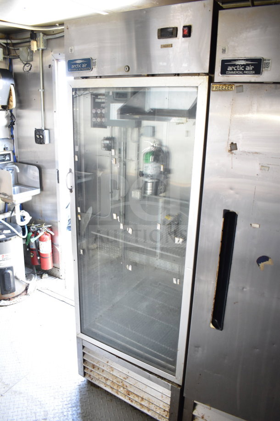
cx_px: 140
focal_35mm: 27
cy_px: 210
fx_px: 315
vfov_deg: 67.4
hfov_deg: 47.9
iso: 900
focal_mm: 18
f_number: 3.5
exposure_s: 1/30
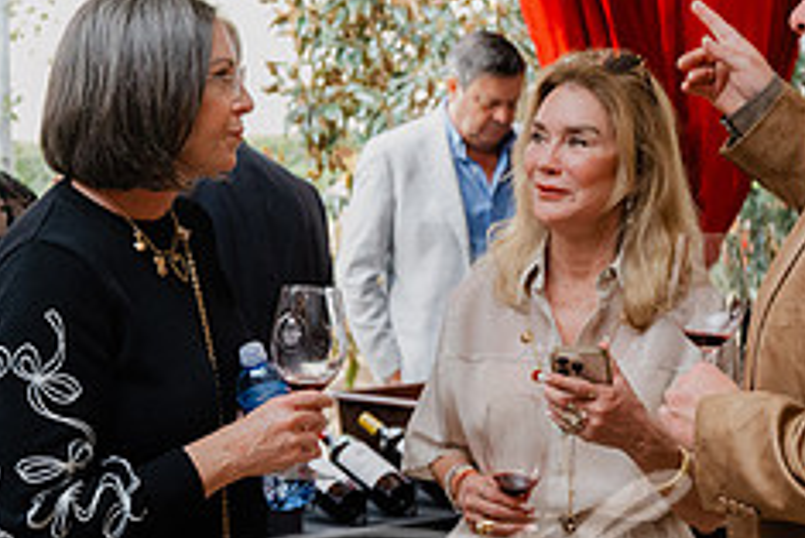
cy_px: 276
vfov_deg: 13.6
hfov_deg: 20.2
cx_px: 493
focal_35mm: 101
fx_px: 2260
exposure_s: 1/160
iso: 2000
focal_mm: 41
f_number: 4
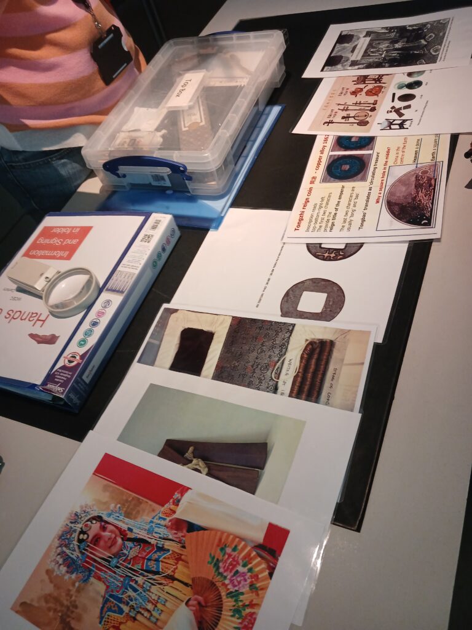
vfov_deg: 65.3
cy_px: 315
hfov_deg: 51.4
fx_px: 491
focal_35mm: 27
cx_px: 236
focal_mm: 4
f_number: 1.8
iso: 125
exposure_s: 1/50
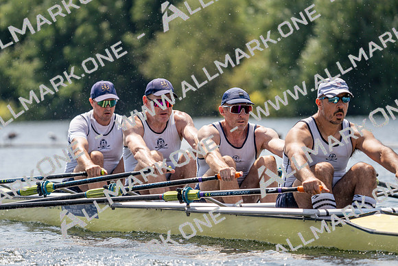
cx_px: 199
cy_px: 133
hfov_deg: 6.4
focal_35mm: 321
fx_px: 3549
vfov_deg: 4.3
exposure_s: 1/1600
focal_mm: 321
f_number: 6.3
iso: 200
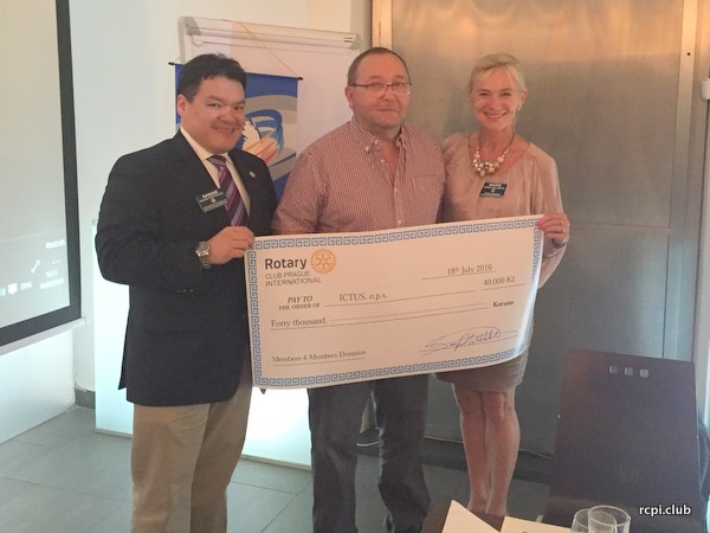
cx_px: 355
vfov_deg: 48.2
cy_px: 266
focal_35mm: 29
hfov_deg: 61.7
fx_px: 595
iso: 320
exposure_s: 1/17
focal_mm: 4.15
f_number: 2.2
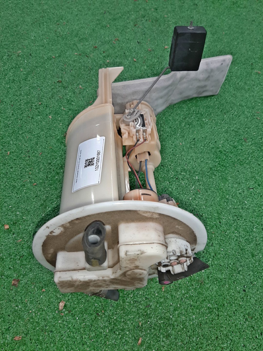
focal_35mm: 26
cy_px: 176
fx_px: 263
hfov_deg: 53.1
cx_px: 132
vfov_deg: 67.3
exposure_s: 1/50
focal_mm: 3.93
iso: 80
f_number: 1.7
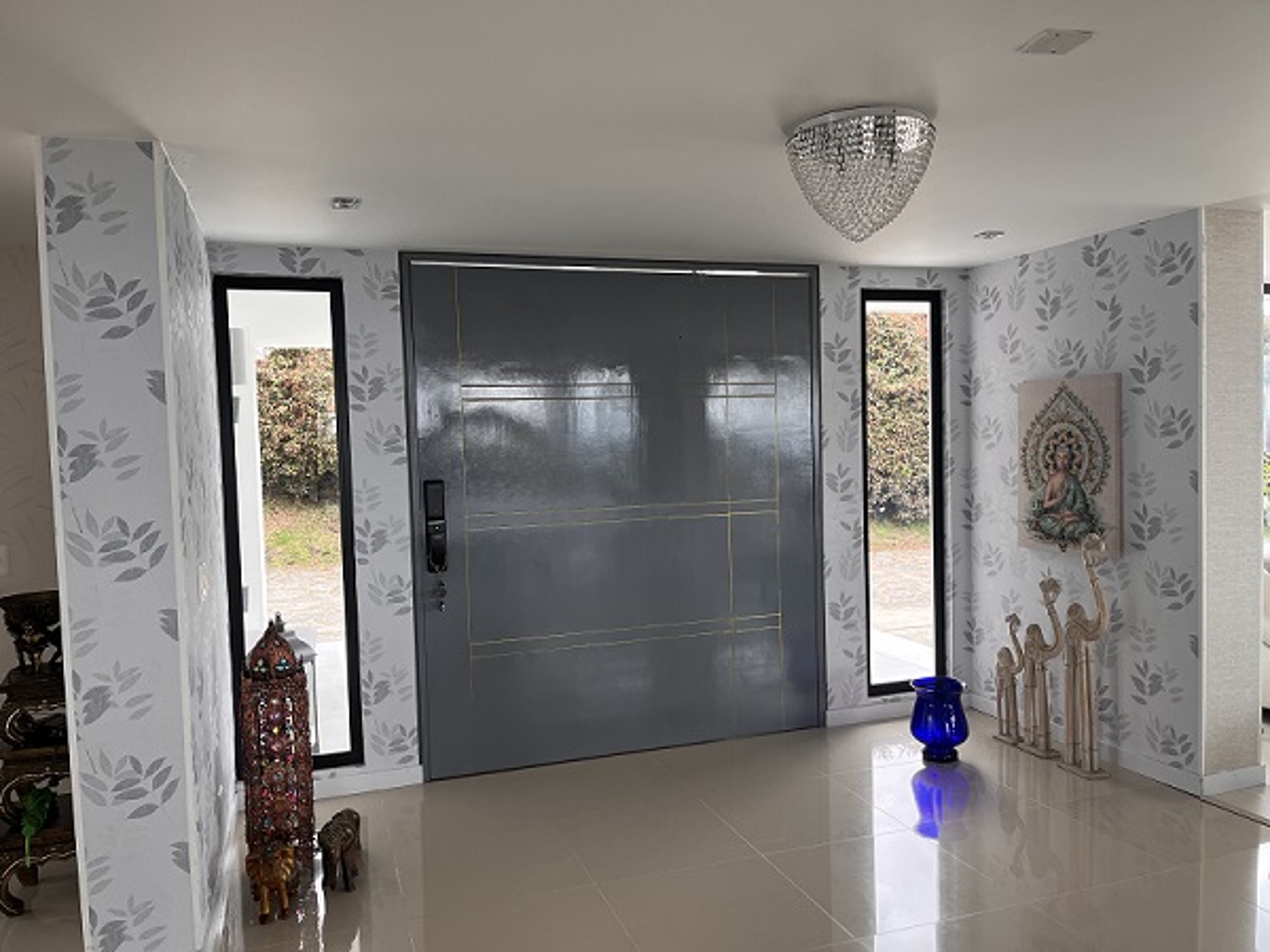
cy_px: 476
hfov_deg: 67.3
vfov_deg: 53.1
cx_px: 635
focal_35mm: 26
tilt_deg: -3.8
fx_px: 954
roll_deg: +2.0
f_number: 1.6
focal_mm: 5.1
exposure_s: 1/166
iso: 64
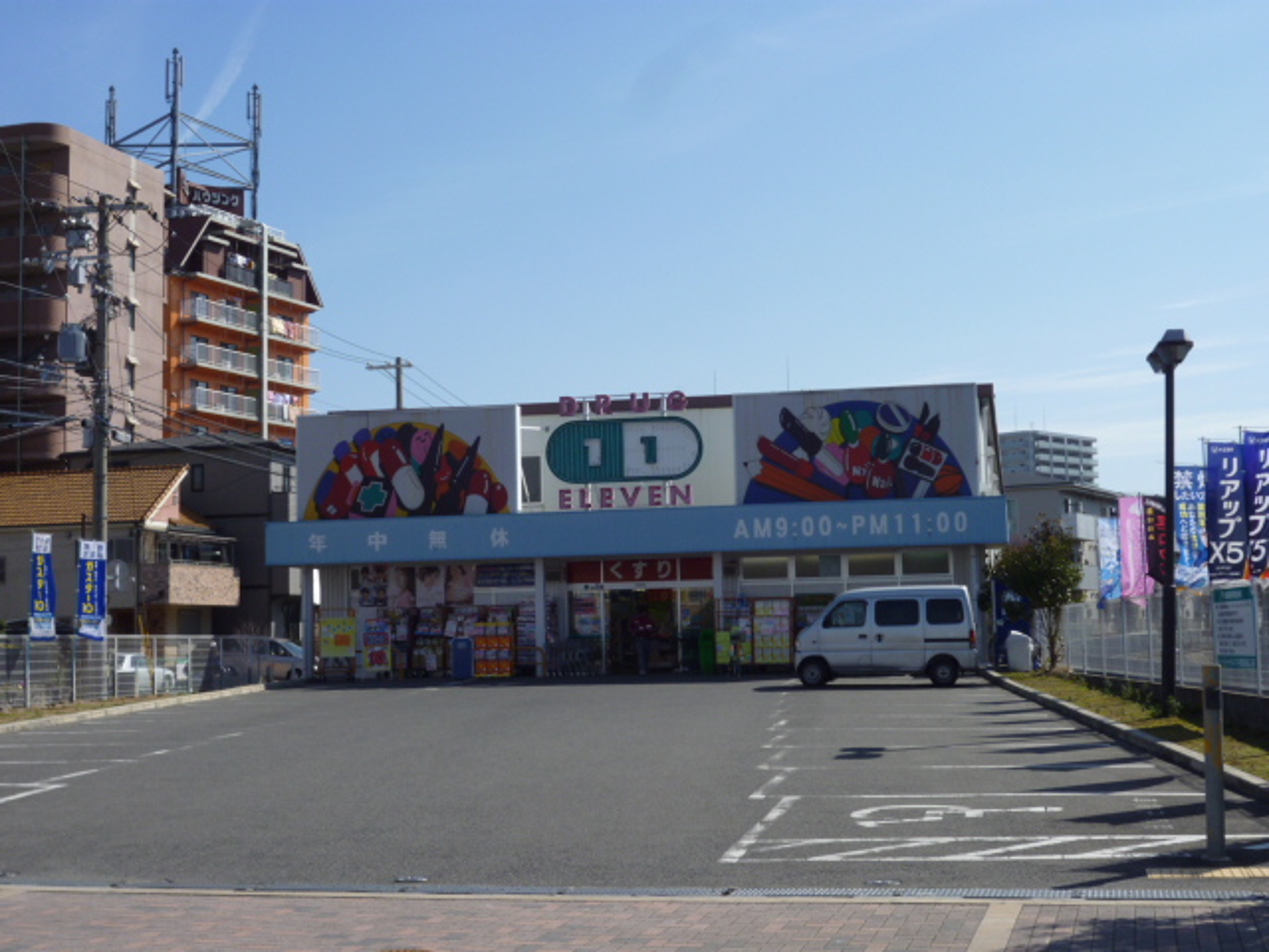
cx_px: 634
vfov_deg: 29.1
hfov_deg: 38.2
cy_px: 476
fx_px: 1833
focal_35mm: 50
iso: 80
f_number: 5
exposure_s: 1/500
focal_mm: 8.9
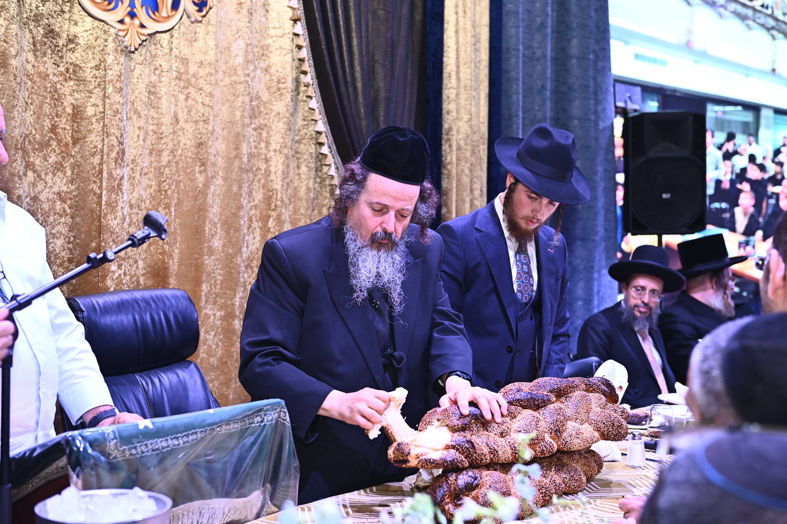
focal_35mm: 52
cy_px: 262
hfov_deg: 38.2
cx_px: 394
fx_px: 1137
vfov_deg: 26.0
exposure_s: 1/160
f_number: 3.5
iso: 1000
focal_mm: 52
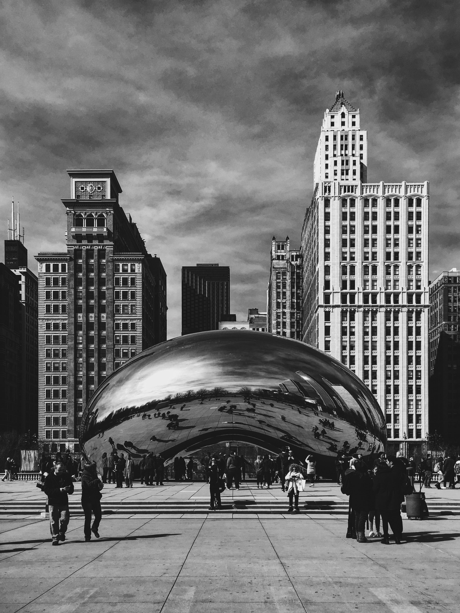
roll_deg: +0.0
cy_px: 306
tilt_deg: +17.5
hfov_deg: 48.2
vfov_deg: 61.7
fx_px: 514
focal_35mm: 29
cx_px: 230
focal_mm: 4.15
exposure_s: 1/1876
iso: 25
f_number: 2.2
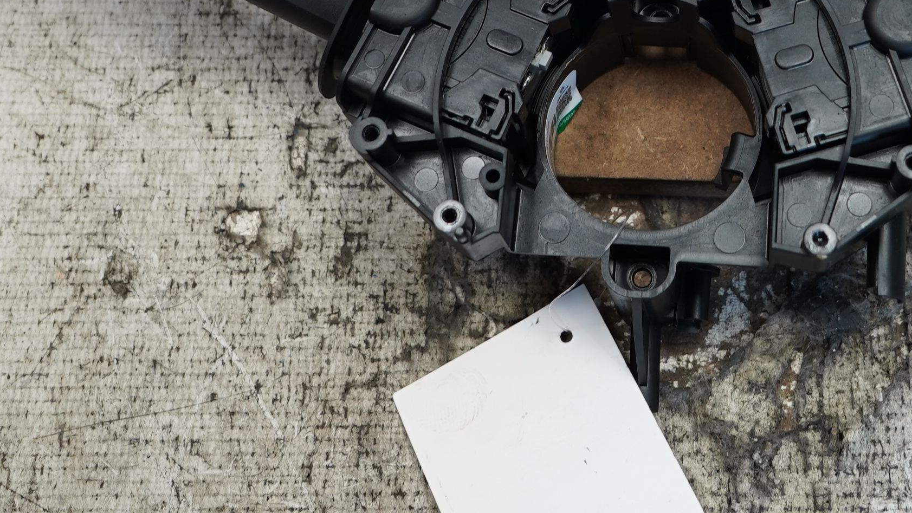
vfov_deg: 20.1
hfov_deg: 35.3
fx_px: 1403
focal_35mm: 58
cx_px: 665
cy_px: -3
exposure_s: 1/60
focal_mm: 21
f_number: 4
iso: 250
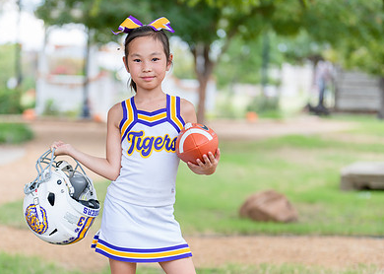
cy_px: 198
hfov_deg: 24.2
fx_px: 894
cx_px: 153
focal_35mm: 82
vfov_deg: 17.3
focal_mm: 50
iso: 200
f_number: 1.2
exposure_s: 1/400
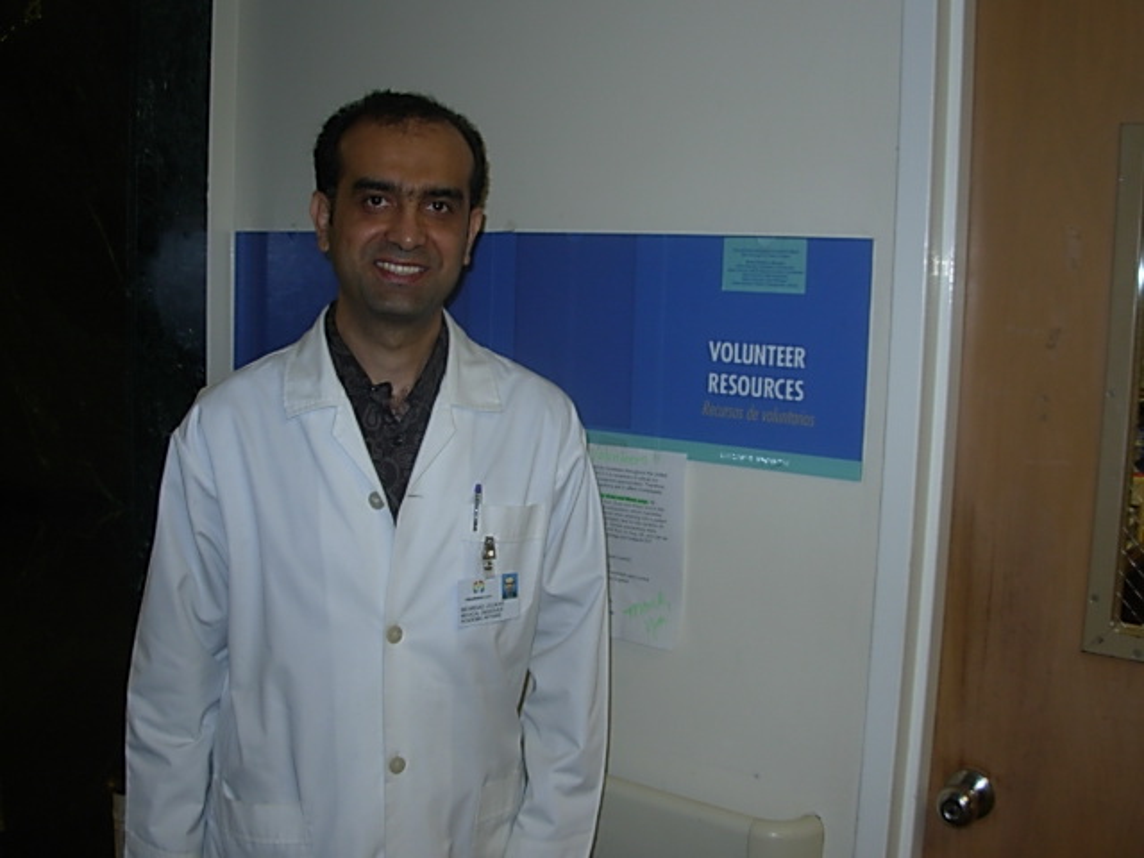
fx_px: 1256
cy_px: 429
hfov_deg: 49.0
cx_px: 572
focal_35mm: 38
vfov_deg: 37.7
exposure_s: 1/32
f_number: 2.9
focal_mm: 6.3
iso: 50
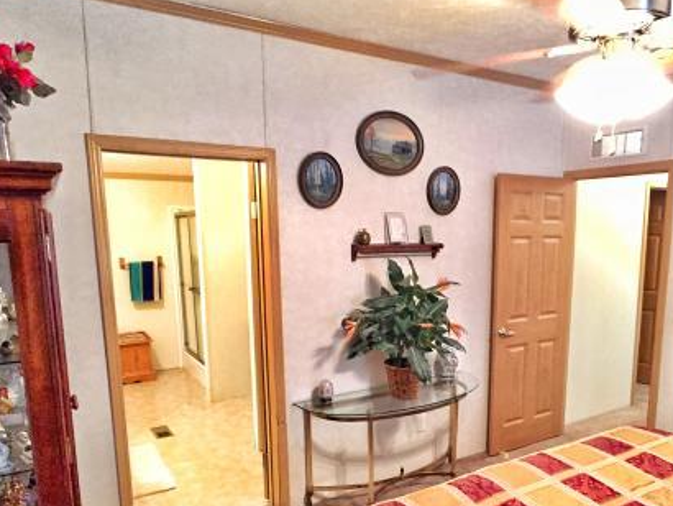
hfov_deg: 45.5
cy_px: 339
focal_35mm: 41
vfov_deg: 34.8
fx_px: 798
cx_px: 409
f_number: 2.2
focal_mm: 4.15
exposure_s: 1/15
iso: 400
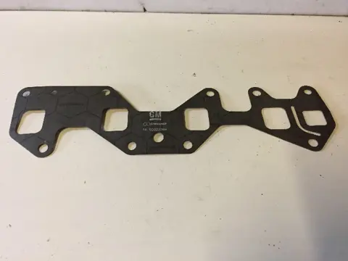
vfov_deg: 48.2
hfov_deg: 61.7
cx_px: 174
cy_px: 130
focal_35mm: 29
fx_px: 292
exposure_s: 1/33
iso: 200
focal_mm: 4.15
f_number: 2.2
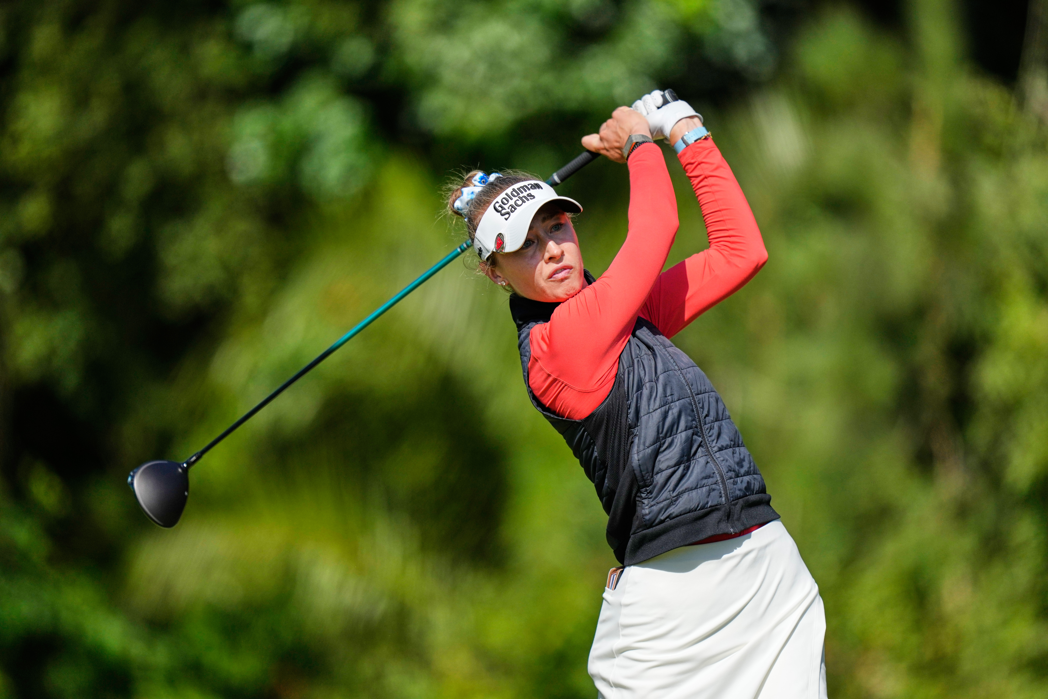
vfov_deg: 3.4
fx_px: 11644
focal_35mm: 400
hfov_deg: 5.2
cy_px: 350
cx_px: 524
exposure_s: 1/10000
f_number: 2.8
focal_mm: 400
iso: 400
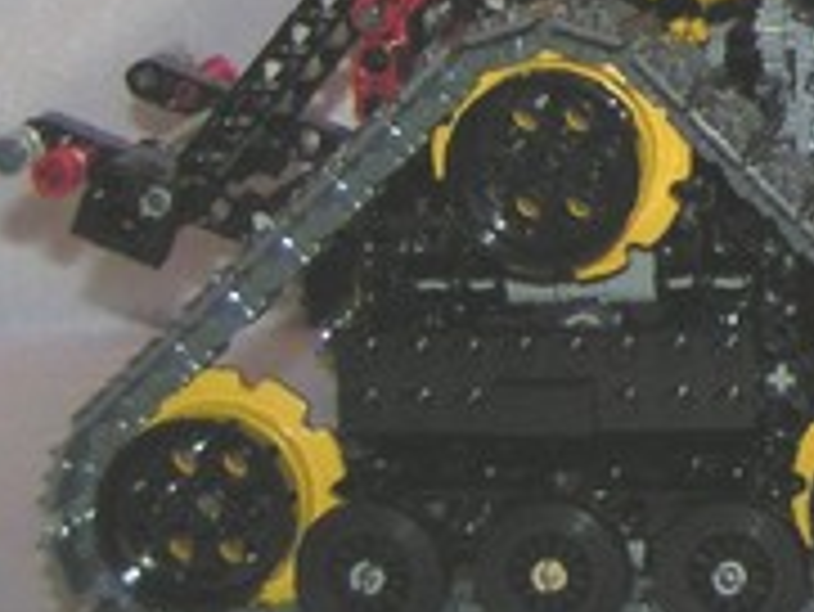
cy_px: -306
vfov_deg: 10.7
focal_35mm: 134
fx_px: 3153
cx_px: 1358
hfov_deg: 13.5
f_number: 2.8
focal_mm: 5.8
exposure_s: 1/40
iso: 200
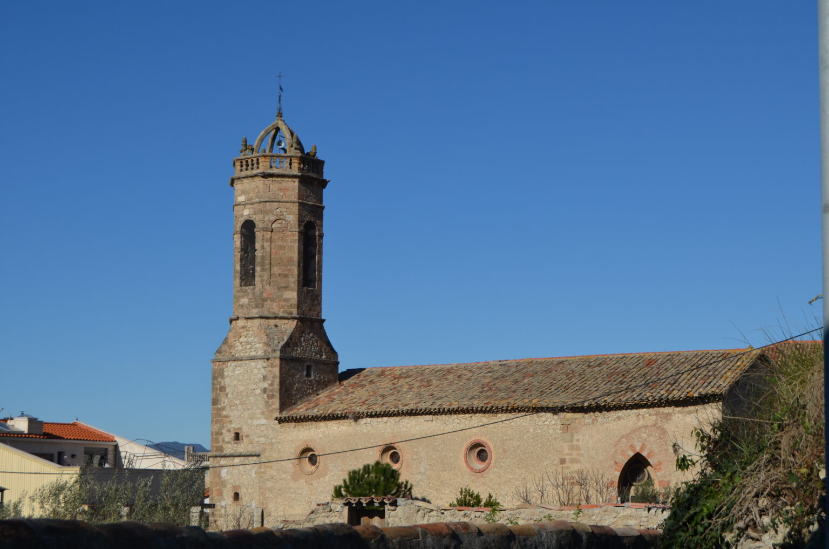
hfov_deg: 29.3
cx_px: 414
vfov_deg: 19.6
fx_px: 1585
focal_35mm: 69
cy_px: 274
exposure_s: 1/400
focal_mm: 46
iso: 100
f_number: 10
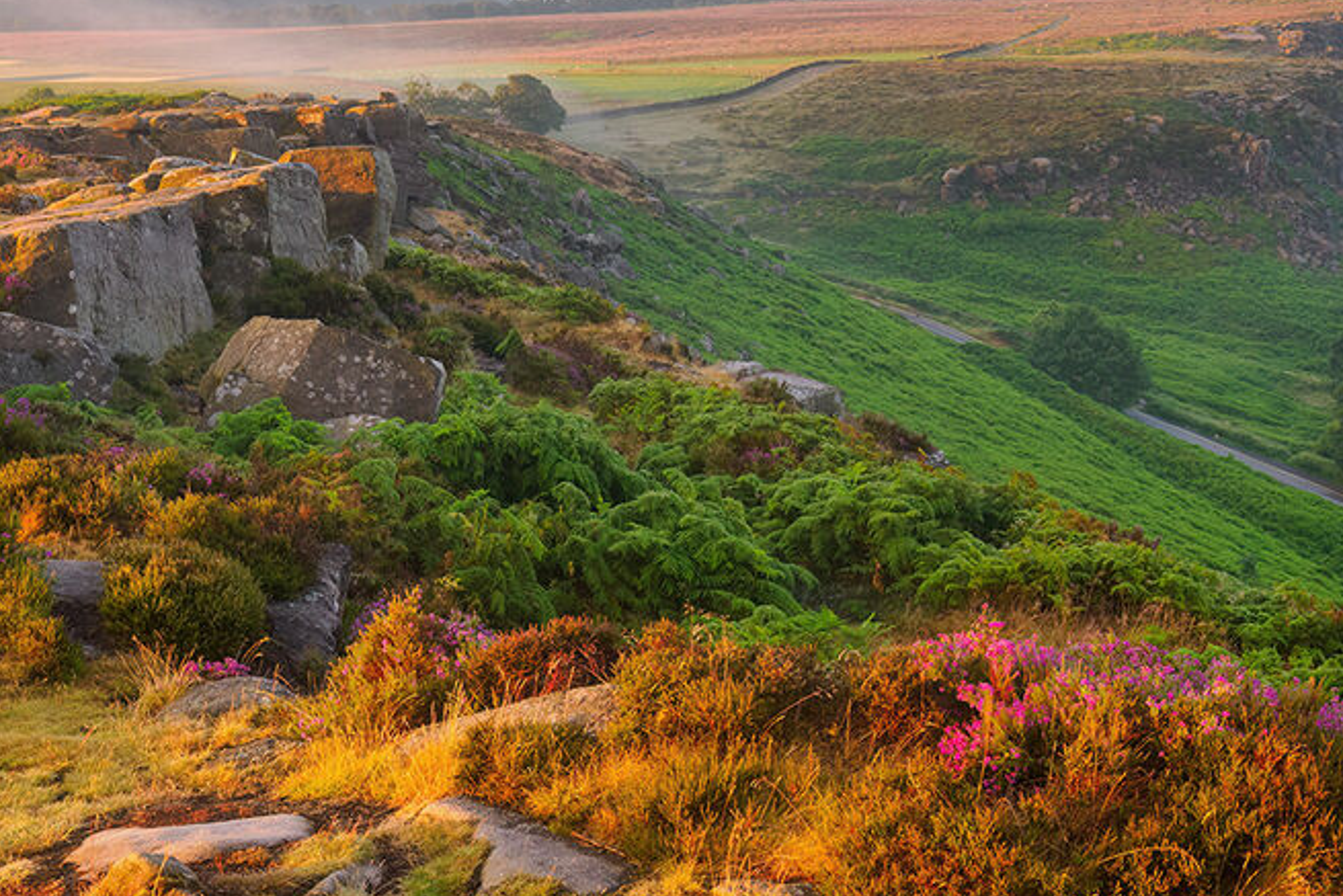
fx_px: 2425
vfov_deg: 20.8
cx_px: 720
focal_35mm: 65
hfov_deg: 30.9
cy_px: 217
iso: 200
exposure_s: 1/15
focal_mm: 20
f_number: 6.3
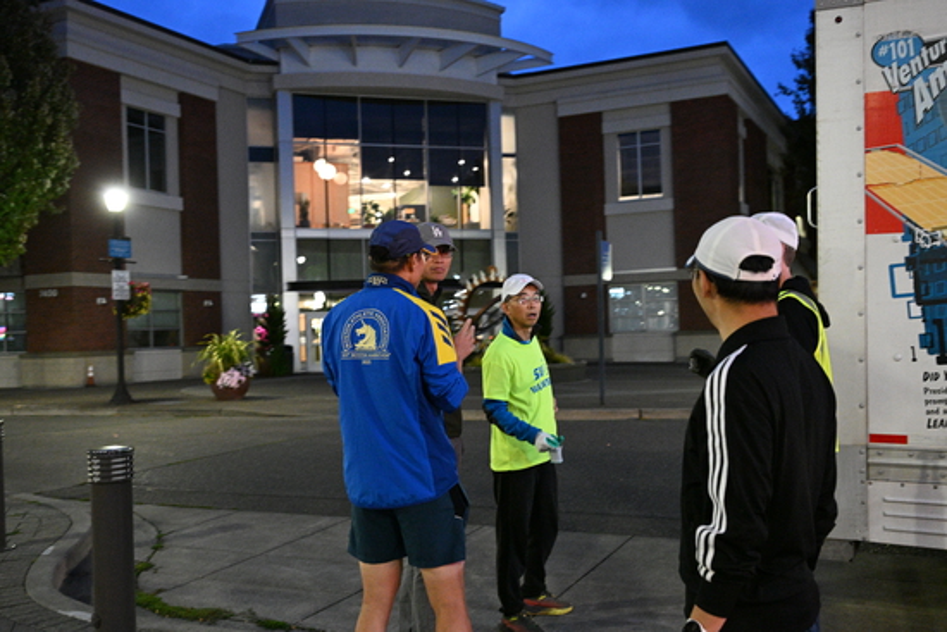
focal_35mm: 36
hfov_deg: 53.1
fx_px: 947
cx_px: 474
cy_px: 316
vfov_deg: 36.9
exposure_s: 1/80
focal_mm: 36
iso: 10000
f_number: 4
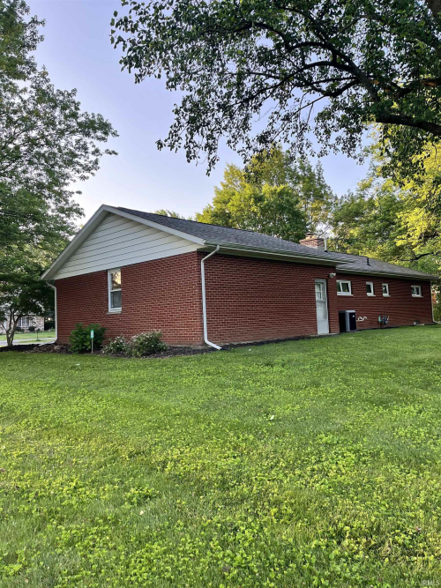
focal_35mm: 26
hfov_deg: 53.0
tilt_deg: +3.9
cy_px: 294
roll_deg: +2.9
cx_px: 220
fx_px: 442
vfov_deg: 67.3
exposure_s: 1/354
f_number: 1.6
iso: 50
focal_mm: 5.1
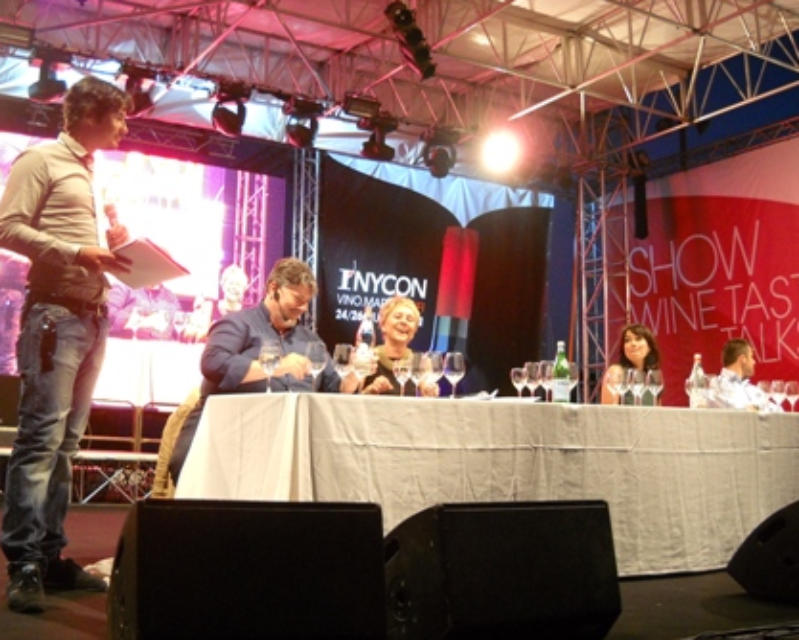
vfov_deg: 34.9
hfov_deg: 42.9
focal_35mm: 43
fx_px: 1017
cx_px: 400
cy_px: 320
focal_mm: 6.72
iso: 400
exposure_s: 1/26
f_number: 3.1
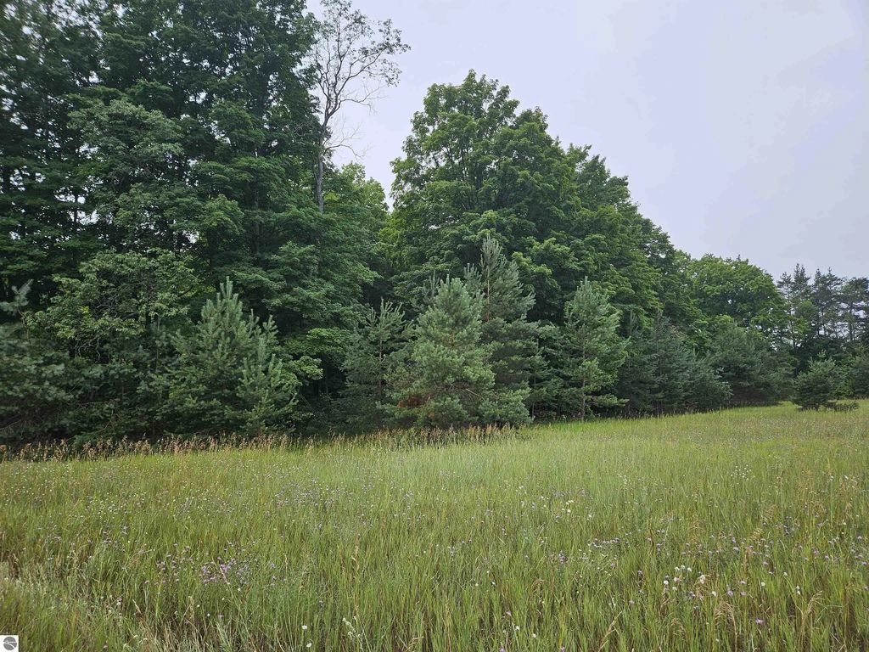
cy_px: 326
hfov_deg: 73.9
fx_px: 577
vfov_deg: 58.9
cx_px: 434
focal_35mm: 23
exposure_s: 1/1915
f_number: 1.8
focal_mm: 5.4
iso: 25
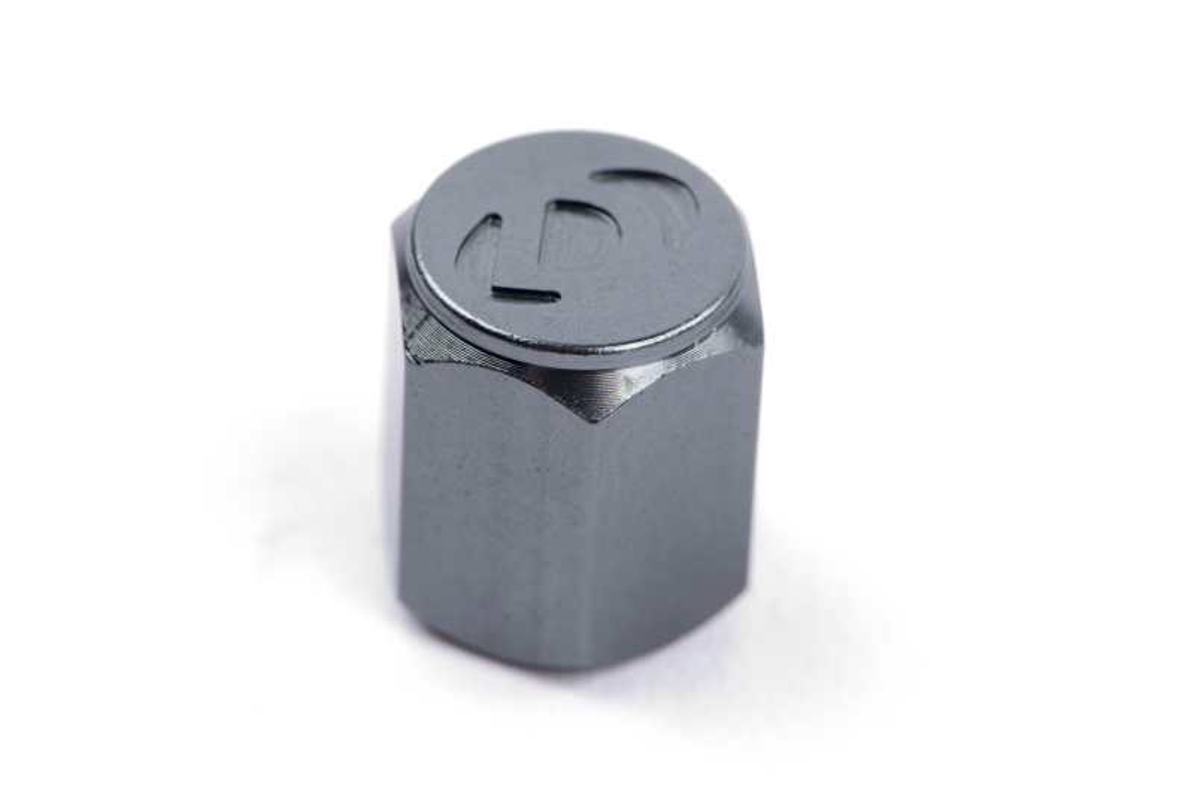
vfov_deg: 13.1
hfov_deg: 19.4
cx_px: 597
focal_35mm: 105
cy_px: 398
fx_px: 3484
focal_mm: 105
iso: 100
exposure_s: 1/125
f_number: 22
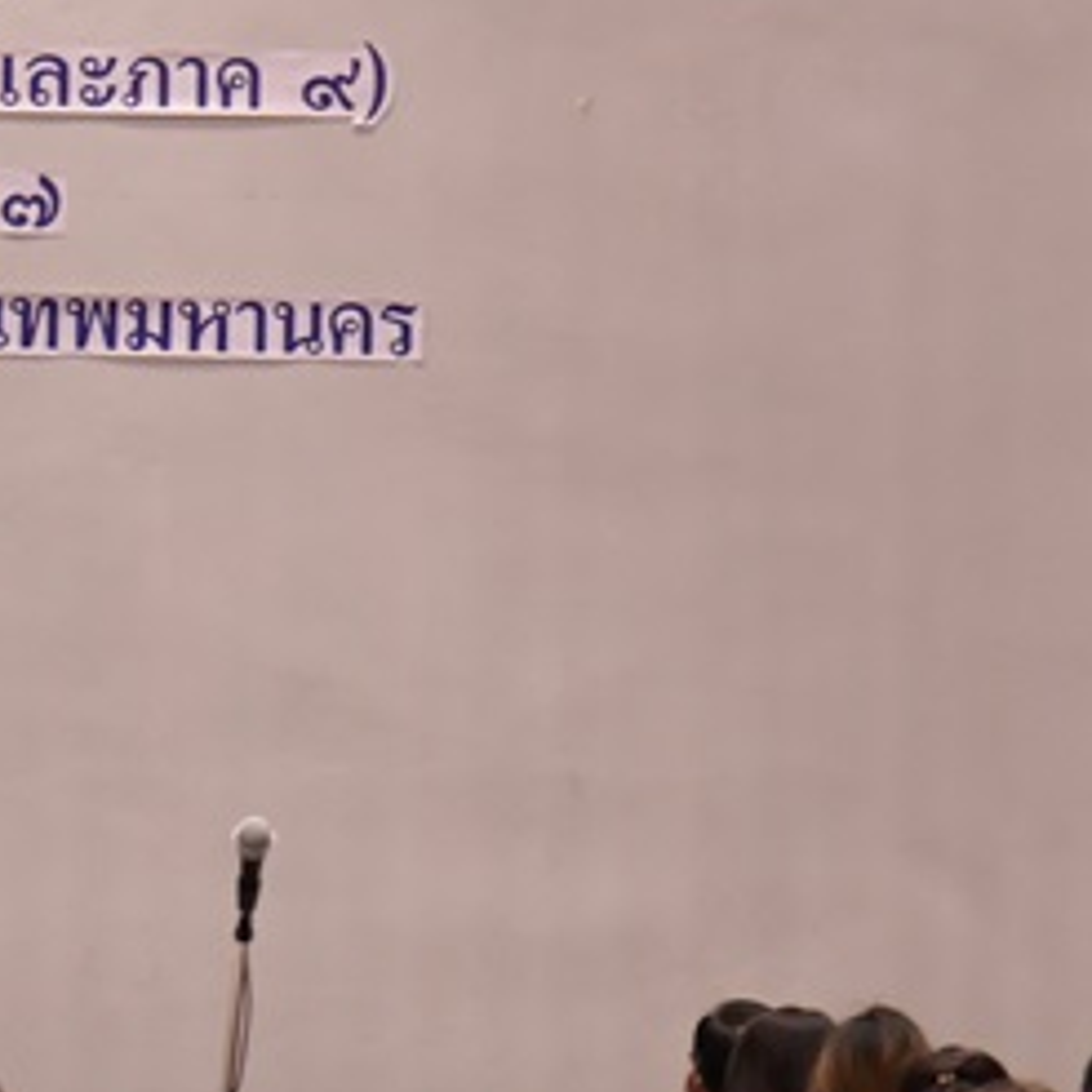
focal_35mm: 353
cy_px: 803
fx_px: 12599
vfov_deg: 5.0
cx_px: -608
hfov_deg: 4.9
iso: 1600
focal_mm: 85
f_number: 4.5
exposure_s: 1/125
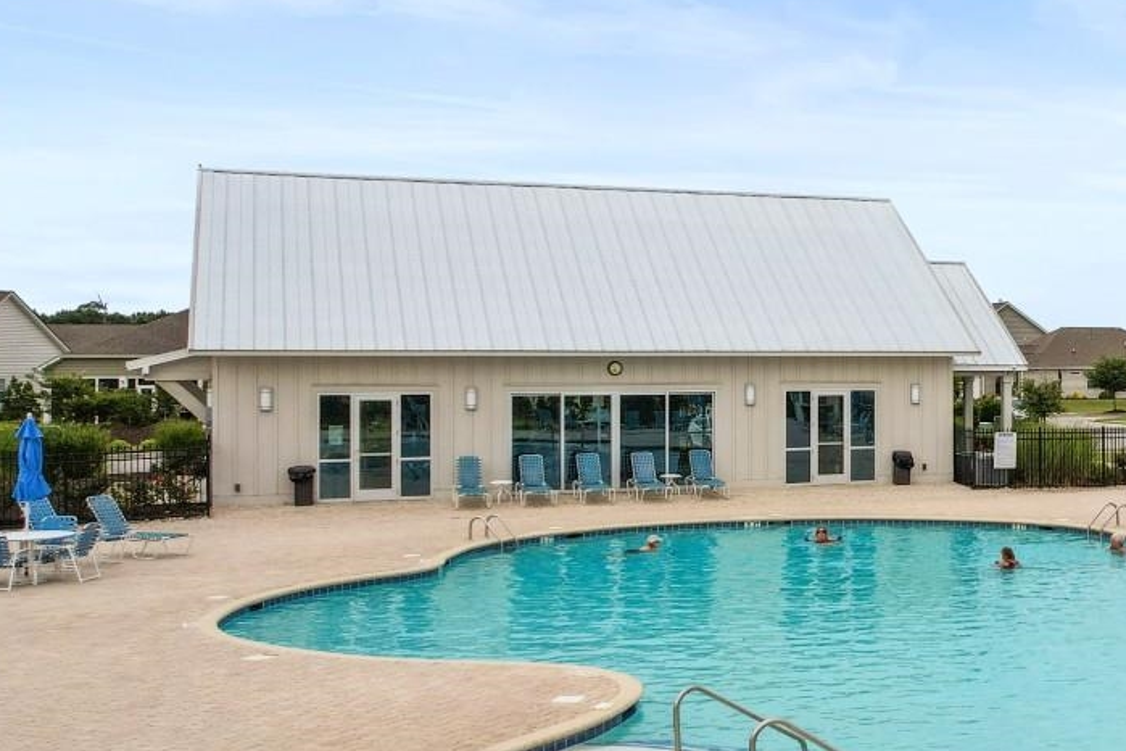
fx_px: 1595
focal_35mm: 51
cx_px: 1132
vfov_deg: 26.5
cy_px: 334
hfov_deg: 35.1
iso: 100
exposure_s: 1/500
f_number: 2.8
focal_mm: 8.38
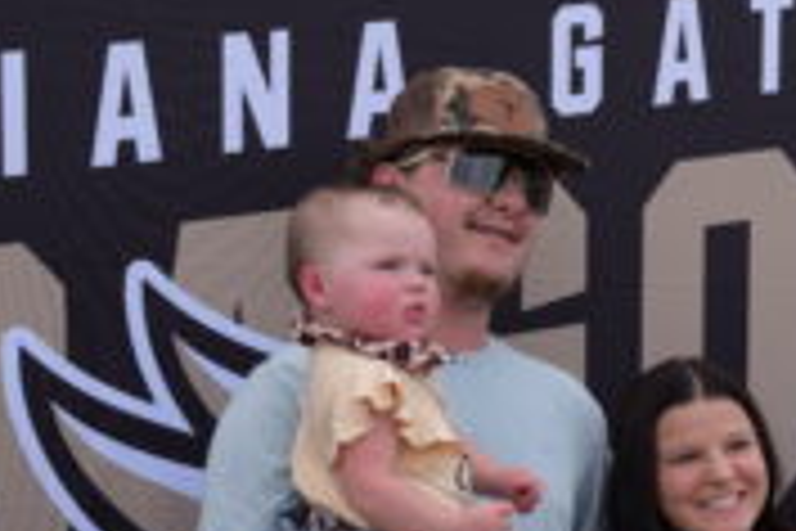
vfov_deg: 17.4
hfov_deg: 26.0
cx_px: 585
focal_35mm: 77
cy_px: 515
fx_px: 1702
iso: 400
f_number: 6.3
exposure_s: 1/800
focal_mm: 34
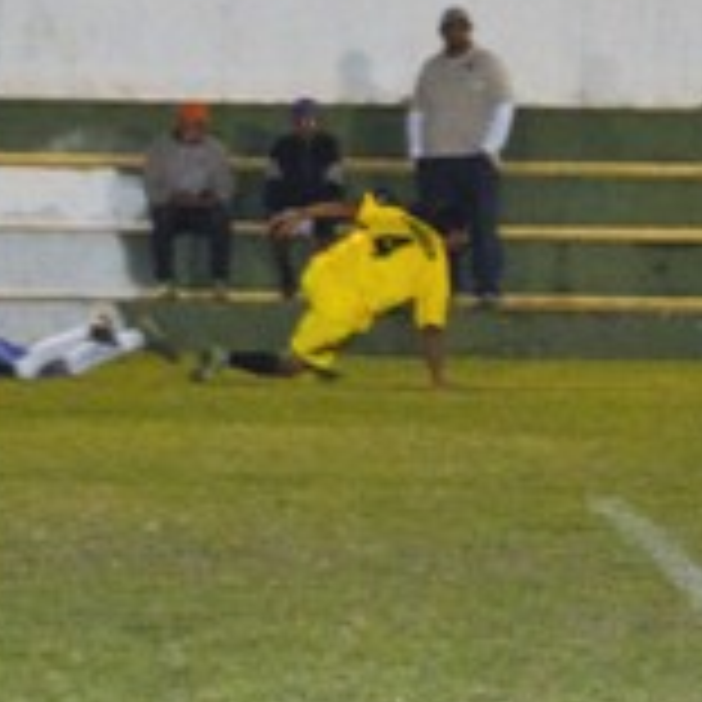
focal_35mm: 287
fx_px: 6579
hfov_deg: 6.1
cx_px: 148
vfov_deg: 6.1
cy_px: 135
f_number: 5.6
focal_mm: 55
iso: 3200
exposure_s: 1/60
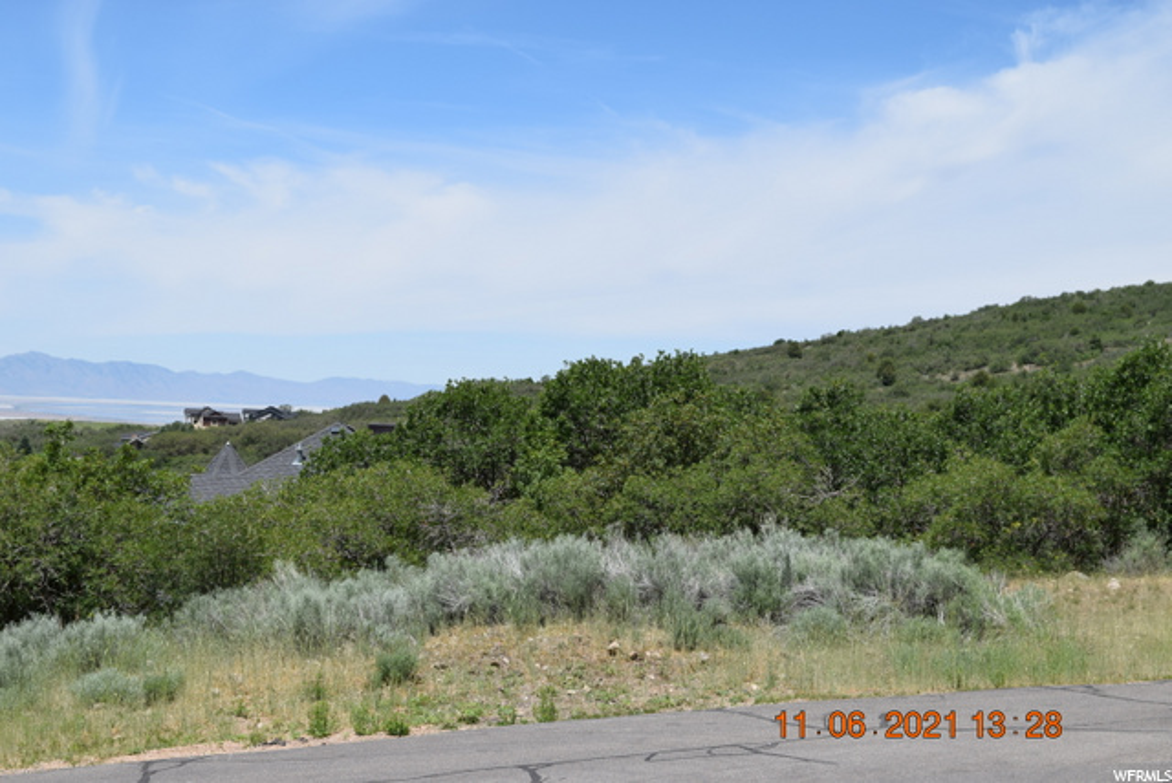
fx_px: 2053
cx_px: 586
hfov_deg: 31.9
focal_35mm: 63
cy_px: 392
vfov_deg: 21.6
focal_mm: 42
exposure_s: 1/500
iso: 200
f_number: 11
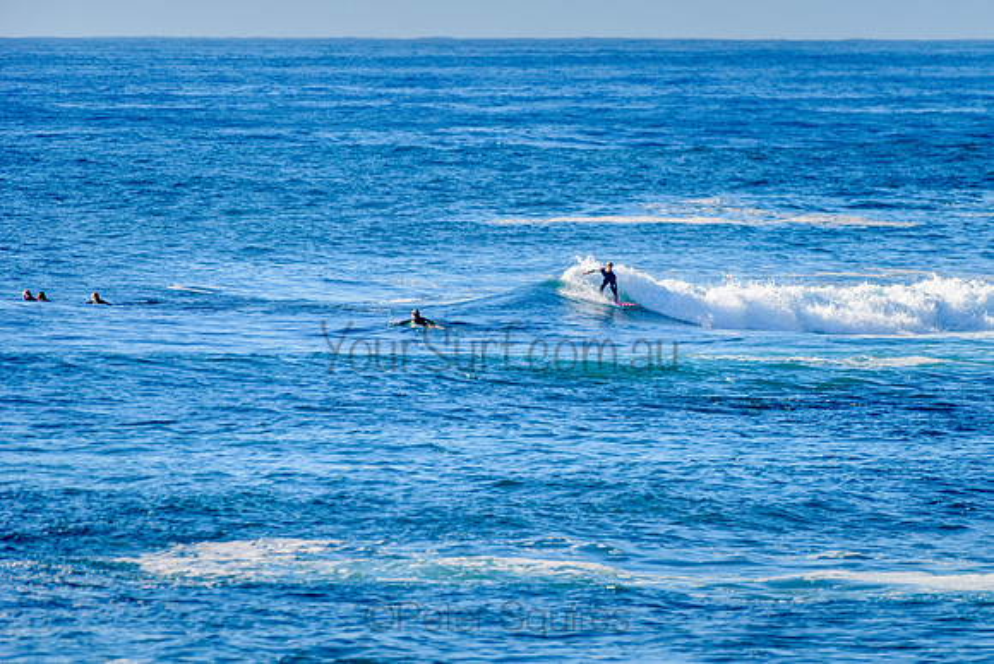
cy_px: 283
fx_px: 16935
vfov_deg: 2.2
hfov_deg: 3.4
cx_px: 610
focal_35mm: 613
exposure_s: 1/2000
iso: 280
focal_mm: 500
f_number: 5.6
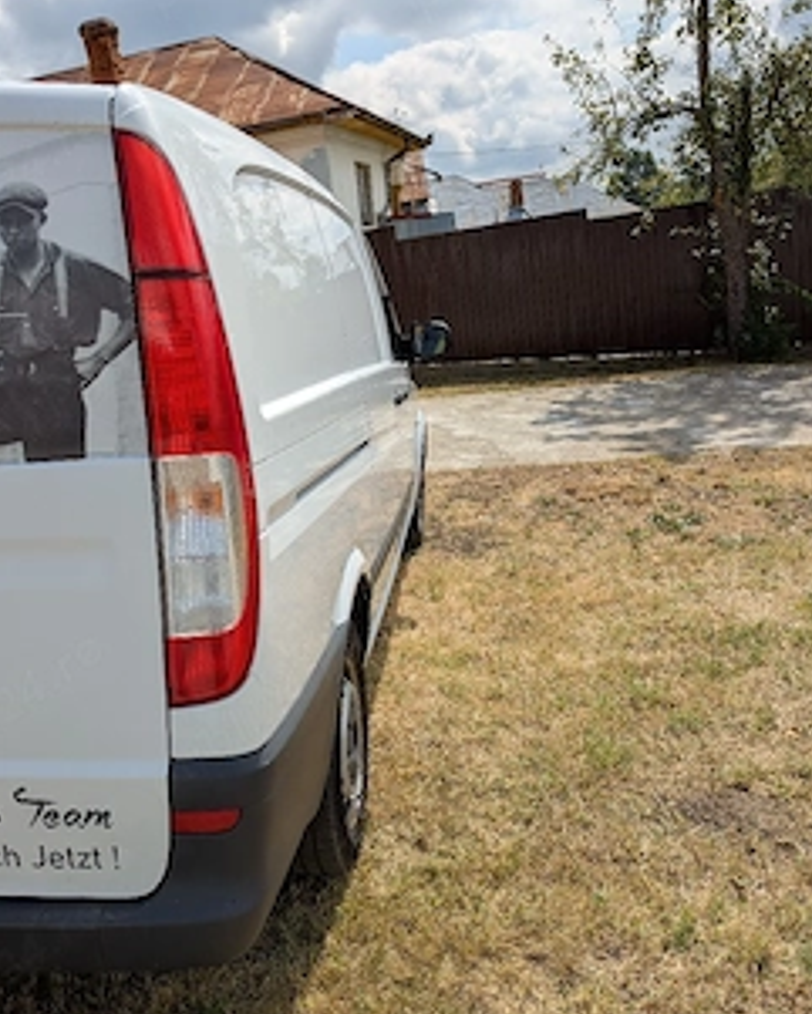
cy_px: 492
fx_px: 931
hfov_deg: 46.9
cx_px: 323
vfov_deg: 57.2
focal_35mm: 31
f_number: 1.85
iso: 41
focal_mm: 6.81
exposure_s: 1/3333
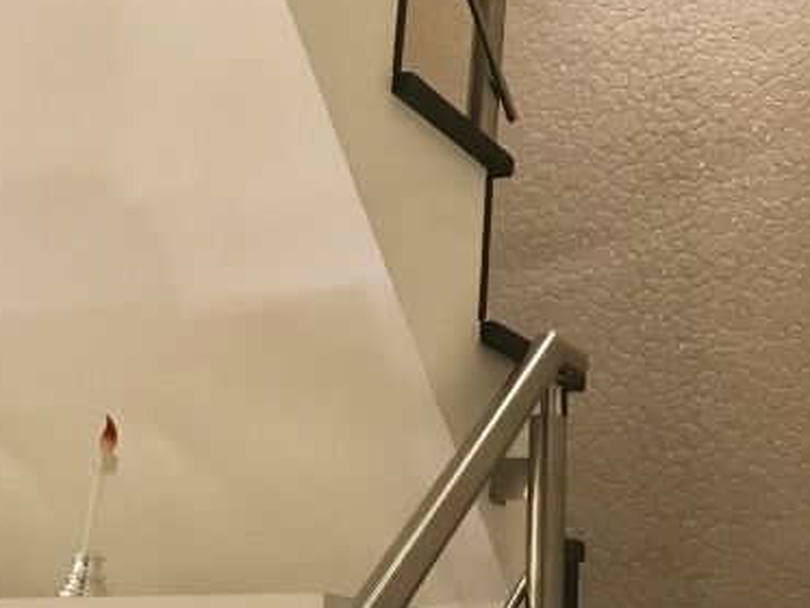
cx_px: 575
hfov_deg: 26.8
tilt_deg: +29.5
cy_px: -185
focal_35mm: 72
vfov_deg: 18.9
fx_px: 1685
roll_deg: -1.0
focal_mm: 3.99
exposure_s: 1/15
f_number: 1.8
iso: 64
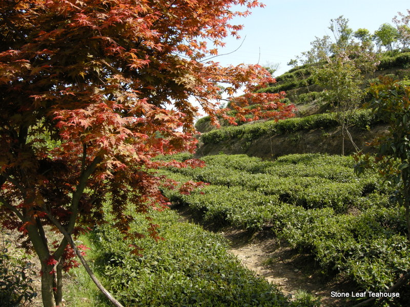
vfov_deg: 40.7
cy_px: 154
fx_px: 415
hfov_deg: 52.6
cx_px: 205
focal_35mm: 35
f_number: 4.3
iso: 64
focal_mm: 7.5
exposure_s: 1/178
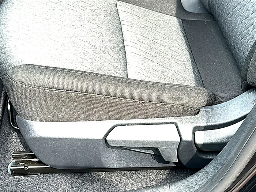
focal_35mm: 43
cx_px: 128
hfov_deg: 43.9
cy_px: 96
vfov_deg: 33.6
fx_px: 318
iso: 80
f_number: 1.78
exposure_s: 1/346
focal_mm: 6.86
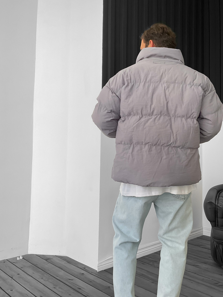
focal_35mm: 35
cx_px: 132
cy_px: 140
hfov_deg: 40.5
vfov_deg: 52.6
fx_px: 301
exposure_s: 1/120
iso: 40
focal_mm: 3
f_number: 1.8
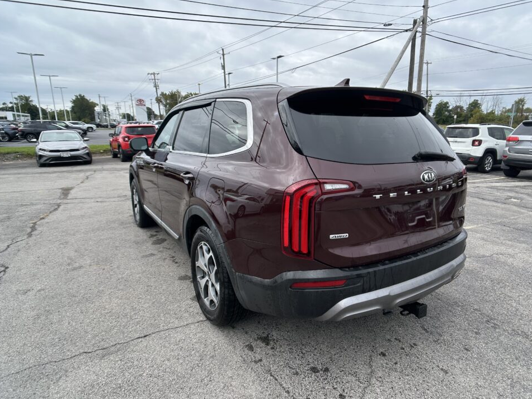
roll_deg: +0.0
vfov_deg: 49.7
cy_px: 193
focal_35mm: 28
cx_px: 281
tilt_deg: -12.3
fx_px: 430
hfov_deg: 63.4
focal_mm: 5.7
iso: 50
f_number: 1.5
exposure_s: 1/1972
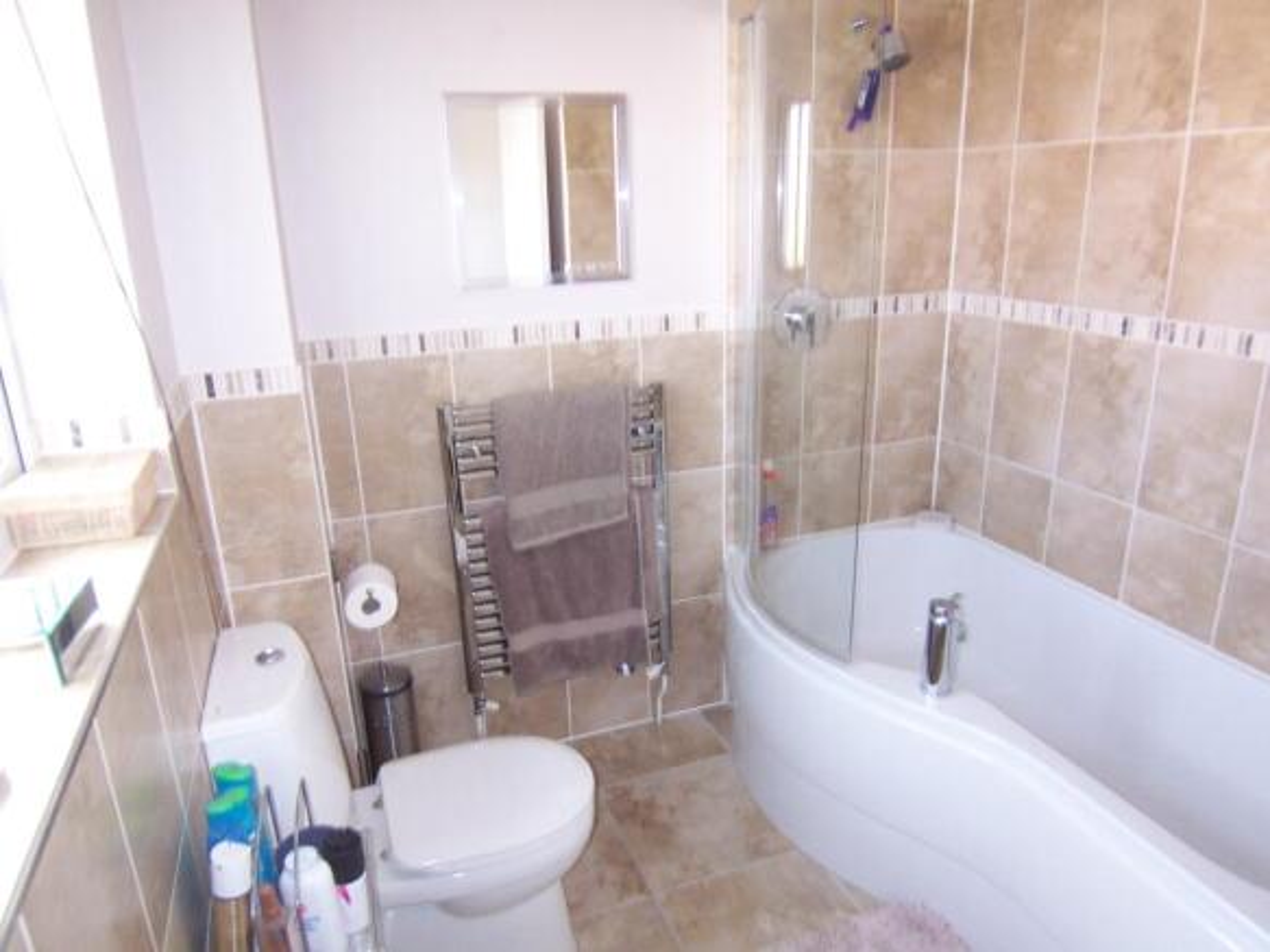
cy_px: 476
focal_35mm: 23
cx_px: 635
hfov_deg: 73.9
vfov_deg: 58.9
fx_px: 844
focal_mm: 3.8
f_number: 2.8
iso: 200
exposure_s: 1/30
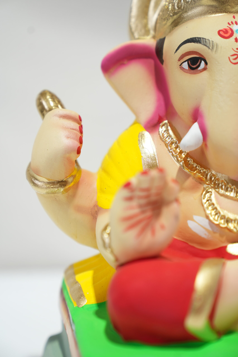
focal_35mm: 68
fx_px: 674
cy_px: 178
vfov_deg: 29.7
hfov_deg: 20.0
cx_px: 119
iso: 800
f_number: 3.5
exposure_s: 1/200
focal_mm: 68
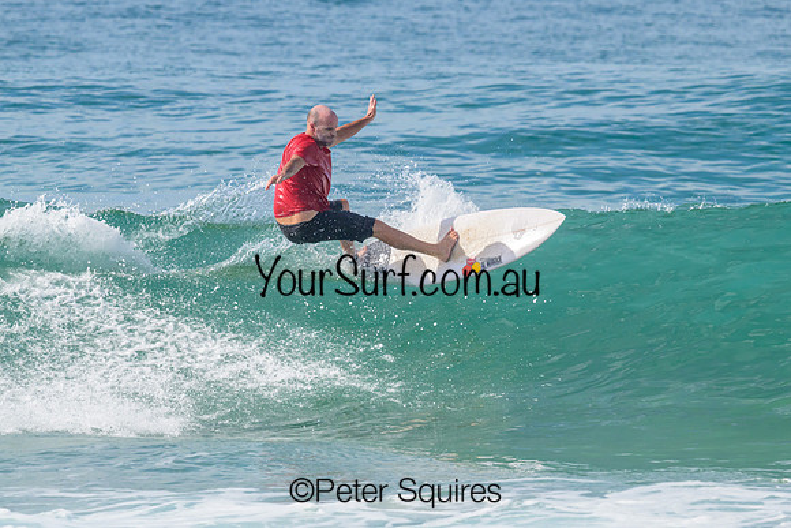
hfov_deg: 3.6
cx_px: 364
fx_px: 12468
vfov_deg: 2.4
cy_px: 270
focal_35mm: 567
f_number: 10
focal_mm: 440
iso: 720
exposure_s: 1/2000
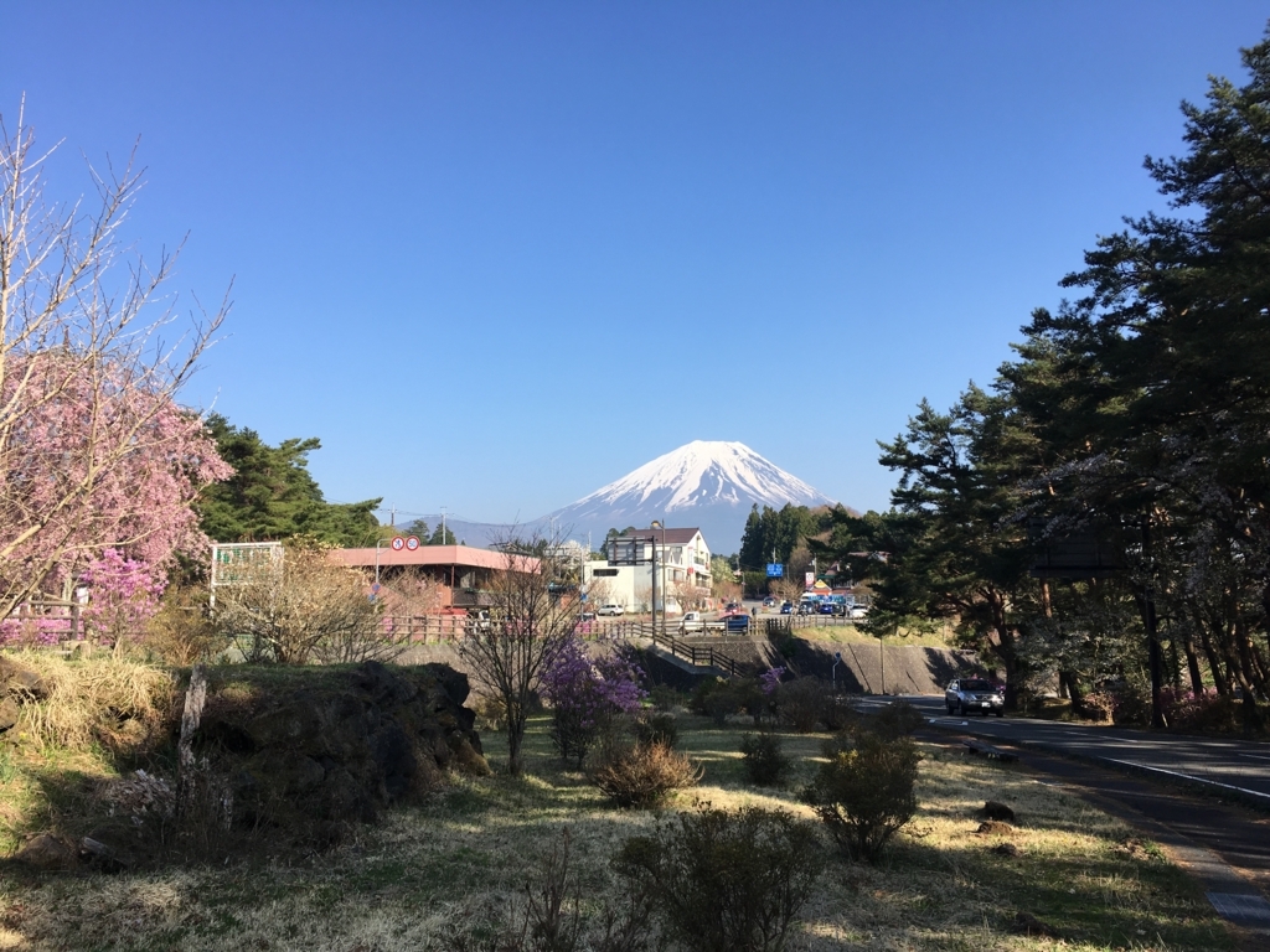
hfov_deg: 61.7
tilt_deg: +8.8
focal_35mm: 29
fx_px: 1064
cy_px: 476
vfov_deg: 48.2
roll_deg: +0.2
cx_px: 635
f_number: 2.2
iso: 25
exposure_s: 1/999
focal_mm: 4.15
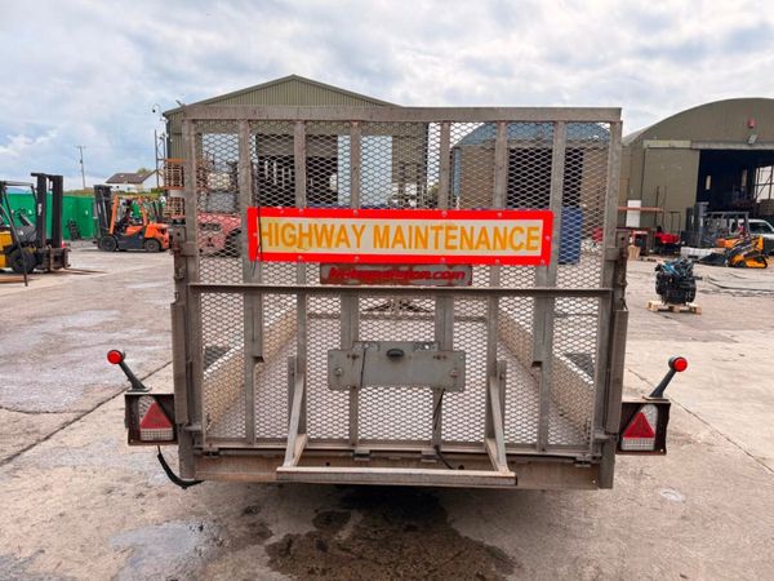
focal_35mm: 24
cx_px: 387
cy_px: 290
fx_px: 537
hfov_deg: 71.6
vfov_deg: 56.8
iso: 100
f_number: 1.78
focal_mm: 6.76
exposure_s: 1/2907
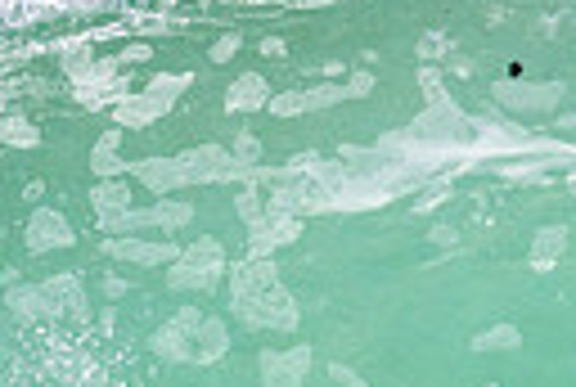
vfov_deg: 0.4
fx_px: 57959
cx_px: 243
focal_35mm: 3614
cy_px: 493
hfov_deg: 0.6
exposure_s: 1/2000
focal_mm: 800
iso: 2000
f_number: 11
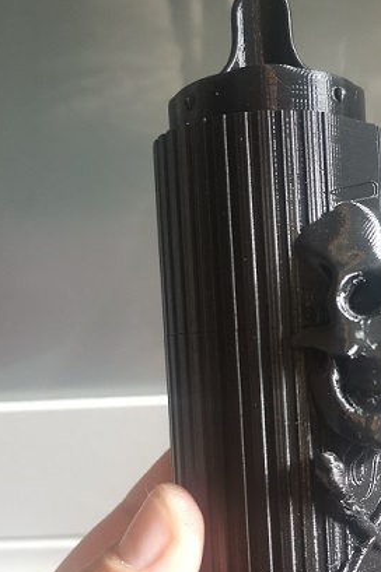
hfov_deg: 28.2
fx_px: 747
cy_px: 364
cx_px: 284
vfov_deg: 41.6
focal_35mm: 47
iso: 250
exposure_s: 1/50
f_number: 1.8
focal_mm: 5.58
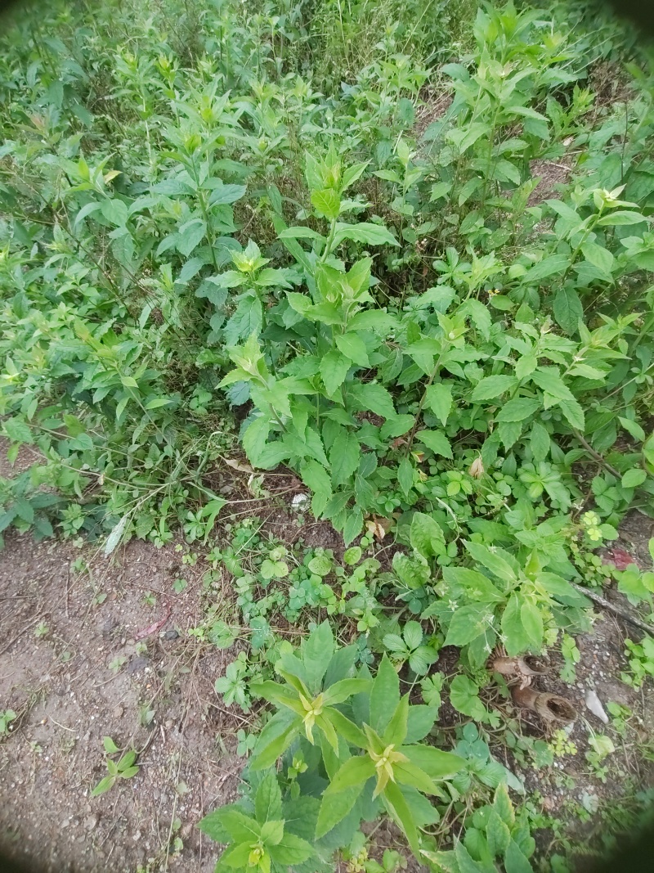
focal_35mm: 16
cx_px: 327
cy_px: 436
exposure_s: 1/100
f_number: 2.2
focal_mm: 1.68
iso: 109
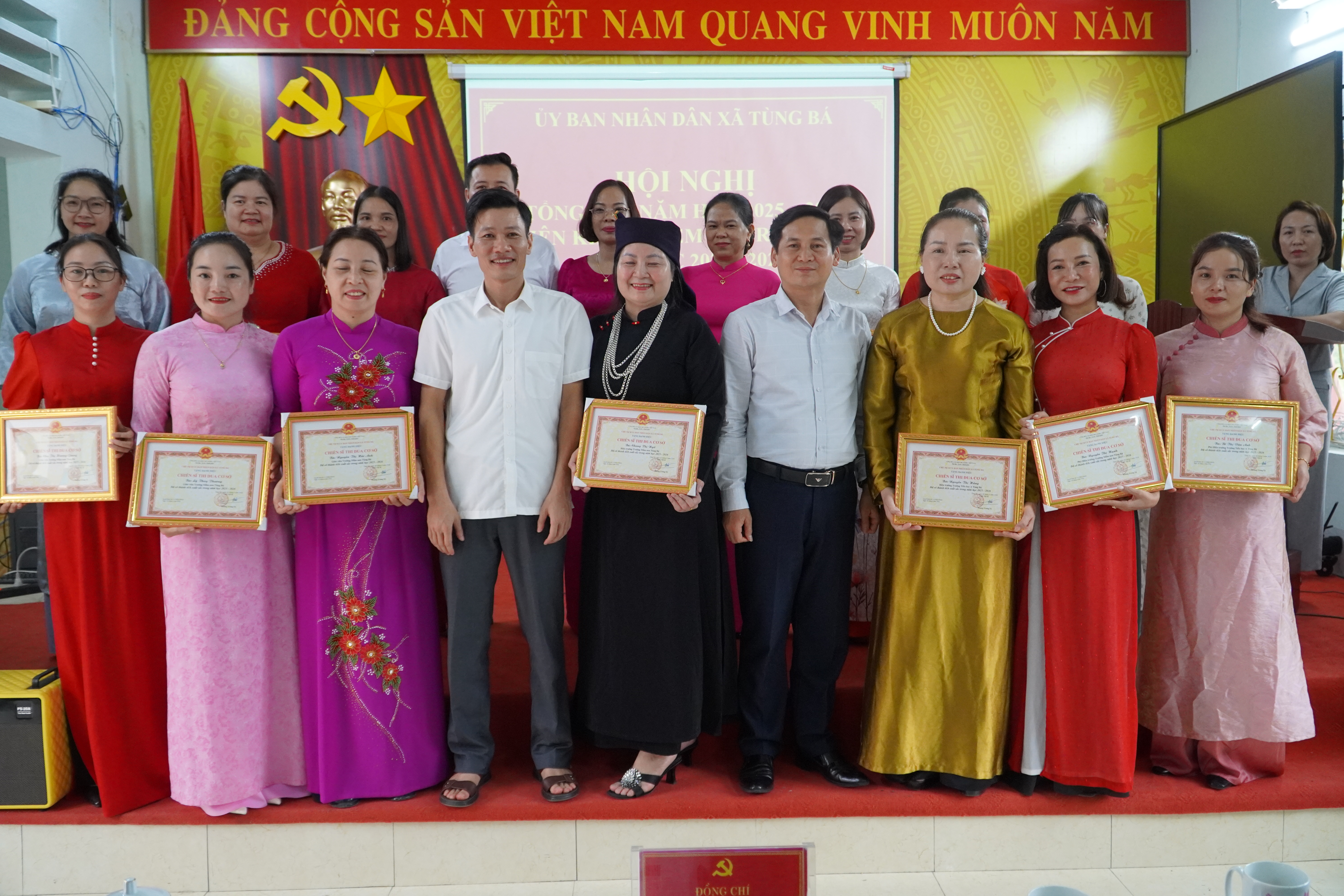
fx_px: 1120
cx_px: 672
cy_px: 448
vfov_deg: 43.6
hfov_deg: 61.9
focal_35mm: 30
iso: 1600
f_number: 4
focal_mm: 20
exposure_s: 1/160
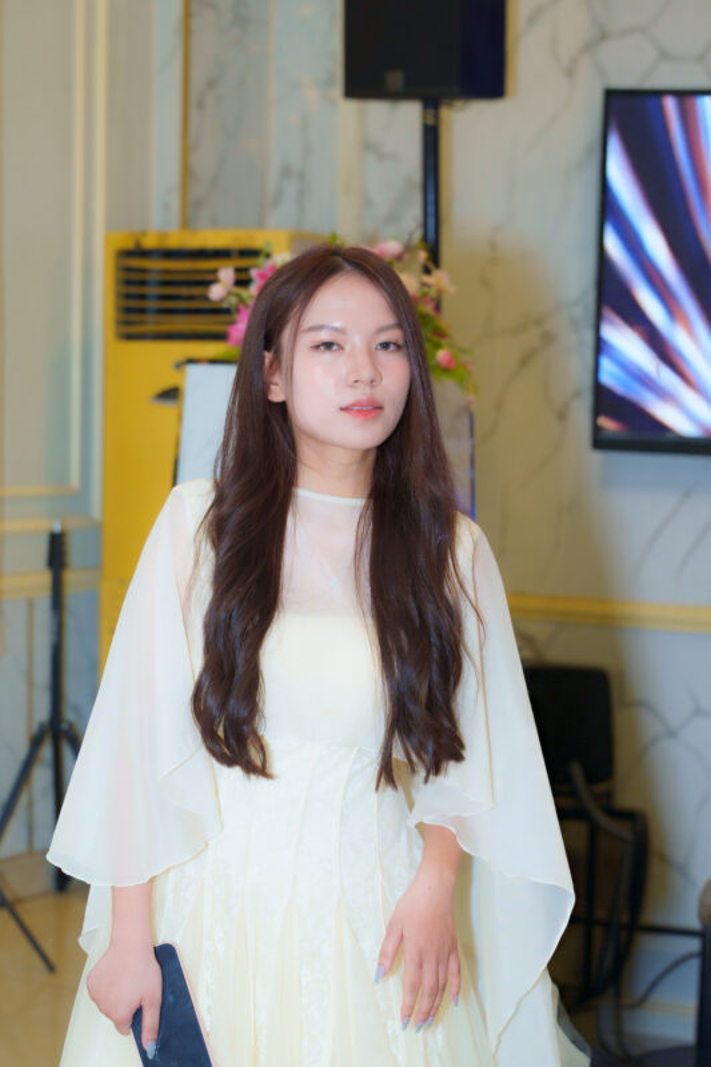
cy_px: 534
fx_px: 2316
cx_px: 356
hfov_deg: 17.5
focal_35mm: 78
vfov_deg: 25.9
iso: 250
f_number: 2.8
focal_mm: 52.1
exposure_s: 1/160
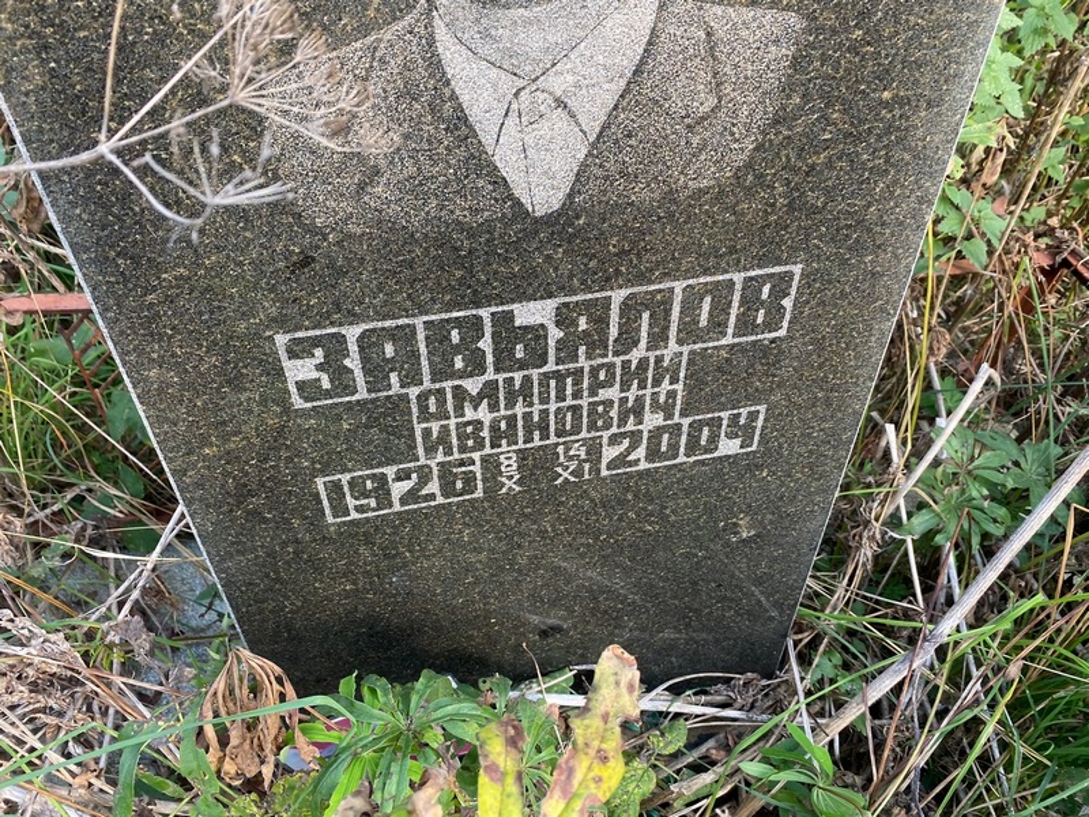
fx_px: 818
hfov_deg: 67.3
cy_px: 408
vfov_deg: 53.1
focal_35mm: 26
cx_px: 544
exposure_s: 1/122
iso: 50
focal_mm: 4.25
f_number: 1.8
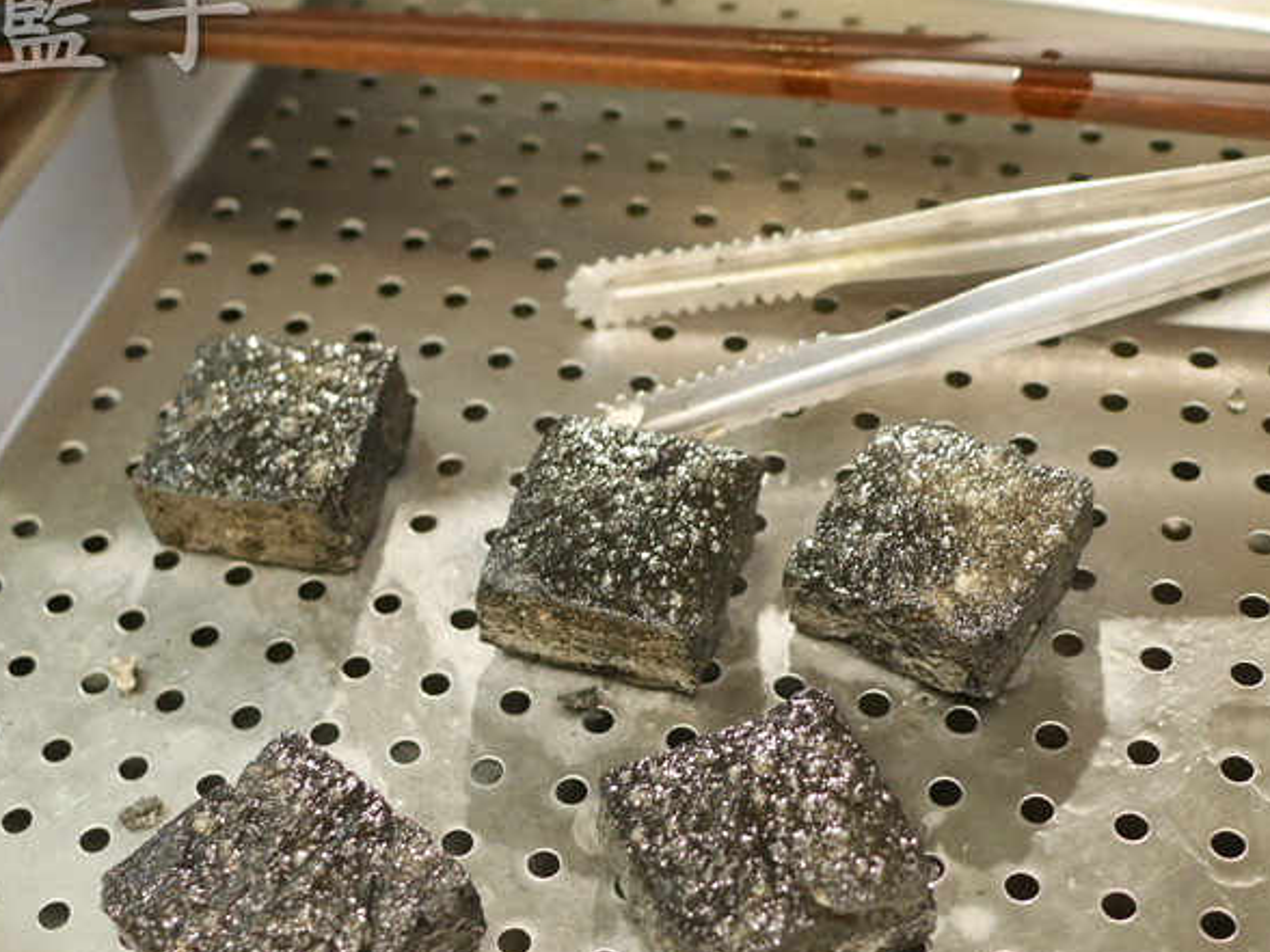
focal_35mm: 51
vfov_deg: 28.3
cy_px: 654
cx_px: 583
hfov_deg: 37.5
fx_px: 1871
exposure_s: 1/60
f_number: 2
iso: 1600
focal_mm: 15
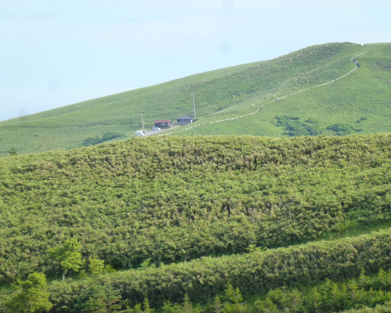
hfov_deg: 7.4
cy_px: 156
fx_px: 3008
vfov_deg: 6.0
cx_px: 183
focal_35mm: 260
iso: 160
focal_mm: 44.5
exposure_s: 1/250
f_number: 5.6
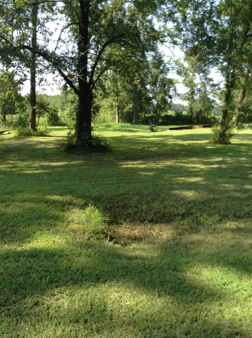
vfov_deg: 55.4
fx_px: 321
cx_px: 126
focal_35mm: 33
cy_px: 169
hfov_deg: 42.8
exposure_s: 1/242
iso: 25
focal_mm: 3.3
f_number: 2.4
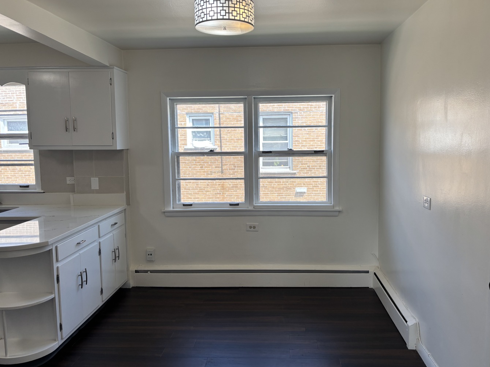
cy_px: 180
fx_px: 396
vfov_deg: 49.8
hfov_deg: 63.4
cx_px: 264
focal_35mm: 28
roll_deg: +2.5
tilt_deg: -8.6
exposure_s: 1/265
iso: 40
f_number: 1.6
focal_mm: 5.96
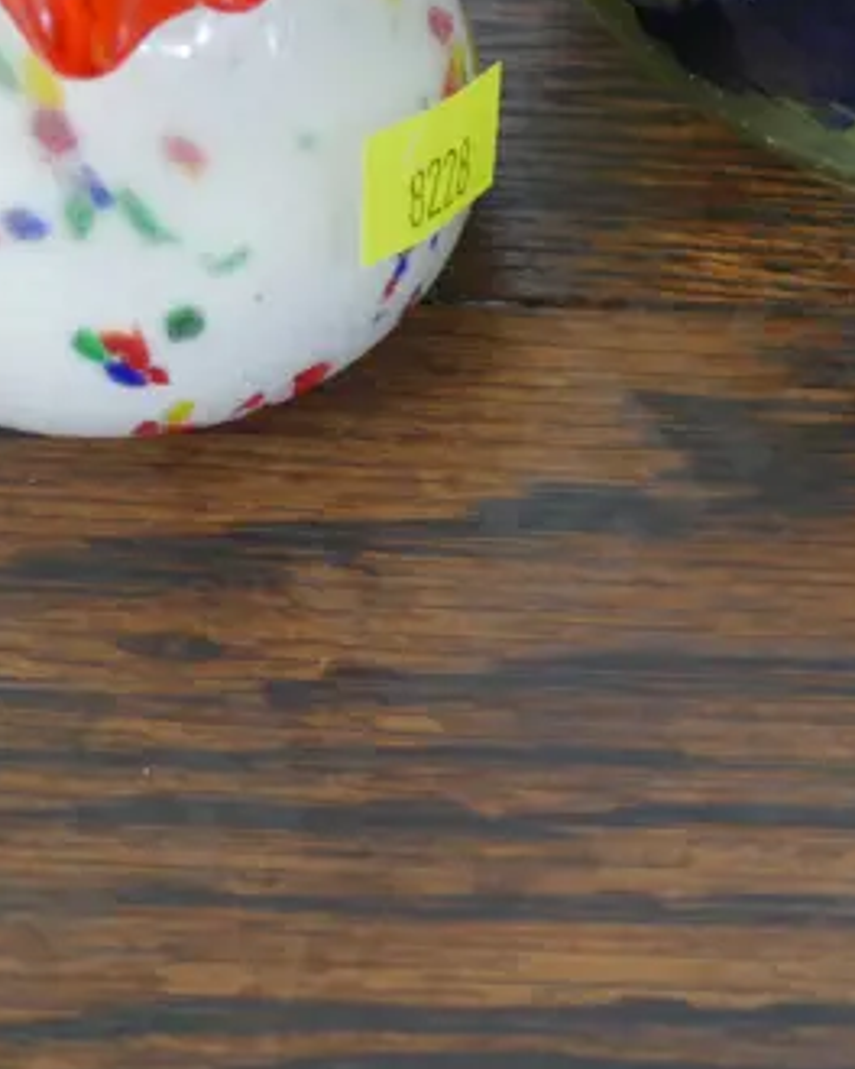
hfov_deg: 16.1
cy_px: 138
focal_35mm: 91
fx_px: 2878
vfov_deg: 20.7
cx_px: 1075
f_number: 3.6
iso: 1000
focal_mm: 15
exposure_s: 1/60
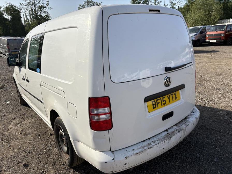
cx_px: 116
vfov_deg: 53.1
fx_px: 174
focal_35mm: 26
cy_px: 87
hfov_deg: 67.3
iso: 50
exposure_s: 1/3448
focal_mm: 5.96
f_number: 1.6
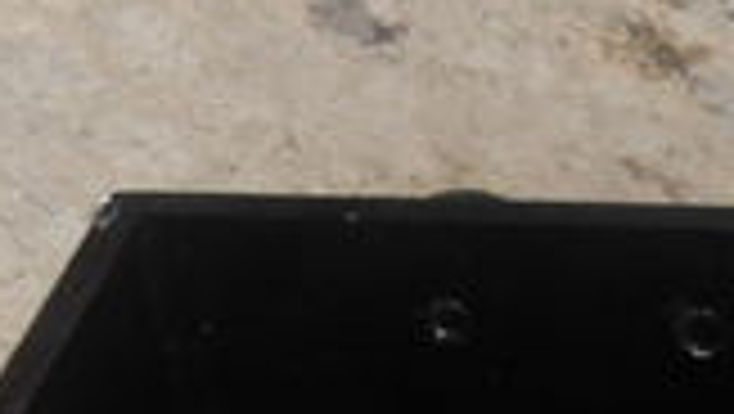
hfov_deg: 13.3
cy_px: 783
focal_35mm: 158
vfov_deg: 7.4
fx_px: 3078
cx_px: 842
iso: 100
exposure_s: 1/45
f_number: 2.8
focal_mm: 6.3
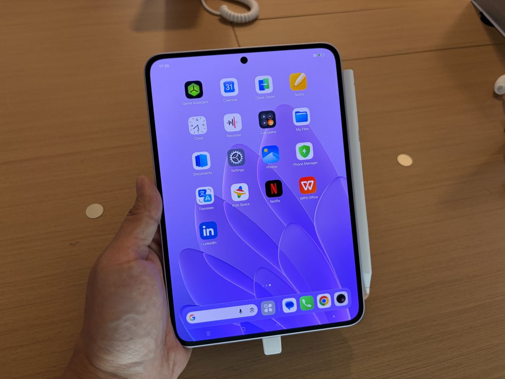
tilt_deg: -56.1
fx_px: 379
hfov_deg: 67.3
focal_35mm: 26
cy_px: 190
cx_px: 252
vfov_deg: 53.1
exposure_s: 1/50
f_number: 1.6
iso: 160
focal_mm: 5.96
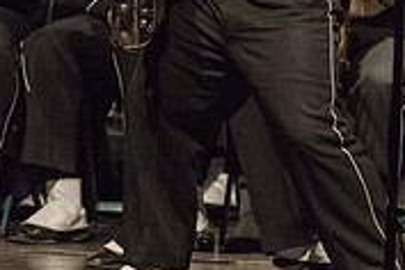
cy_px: -45
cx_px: 636
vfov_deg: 1.4
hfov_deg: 2.1
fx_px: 11080
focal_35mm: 985
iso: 4000
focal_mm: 300
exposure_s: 1/500
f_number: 2.8
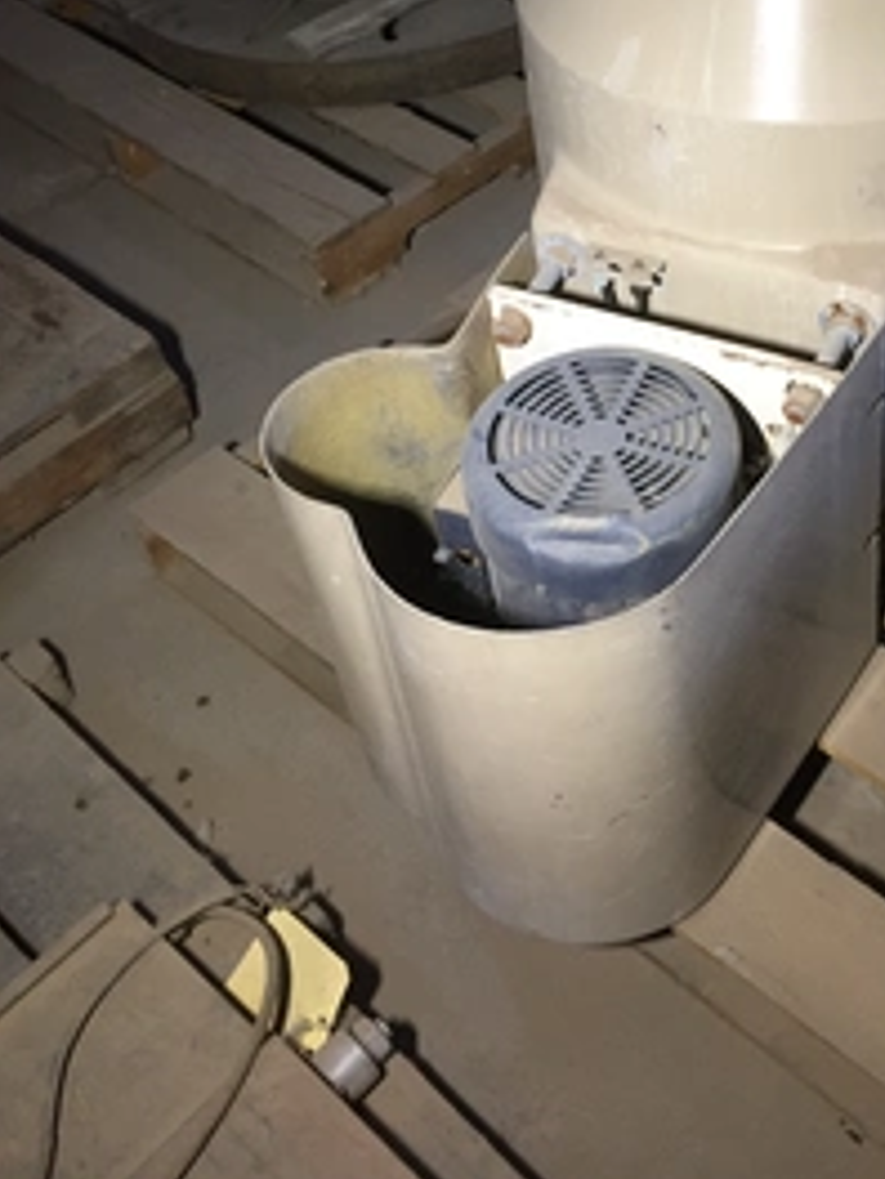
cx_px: 666
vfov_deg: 42.1
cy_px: 353
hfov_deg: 32.3
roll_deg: +6.4
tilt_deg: -41.2
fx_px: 1500
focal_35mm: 44
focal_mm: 4.15
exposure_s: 1/30
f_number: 2.2
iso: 100
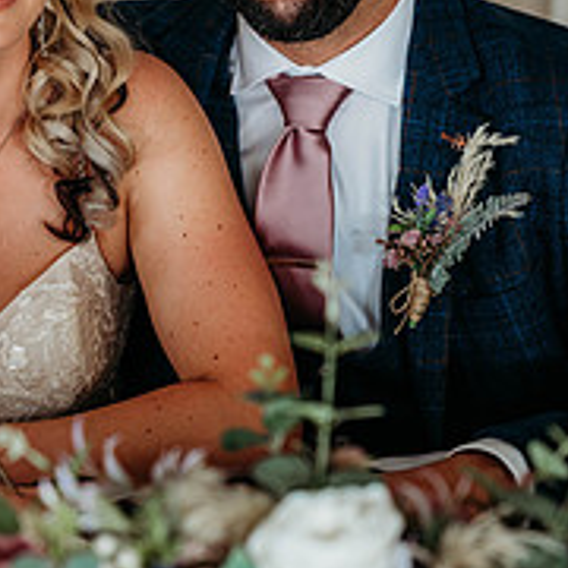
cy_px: 148
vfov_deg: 9.7
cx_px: 109
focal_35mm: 180
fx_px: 3342
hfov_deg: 9.7
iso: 900
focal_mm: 85
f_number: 2.8
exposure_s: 1/200
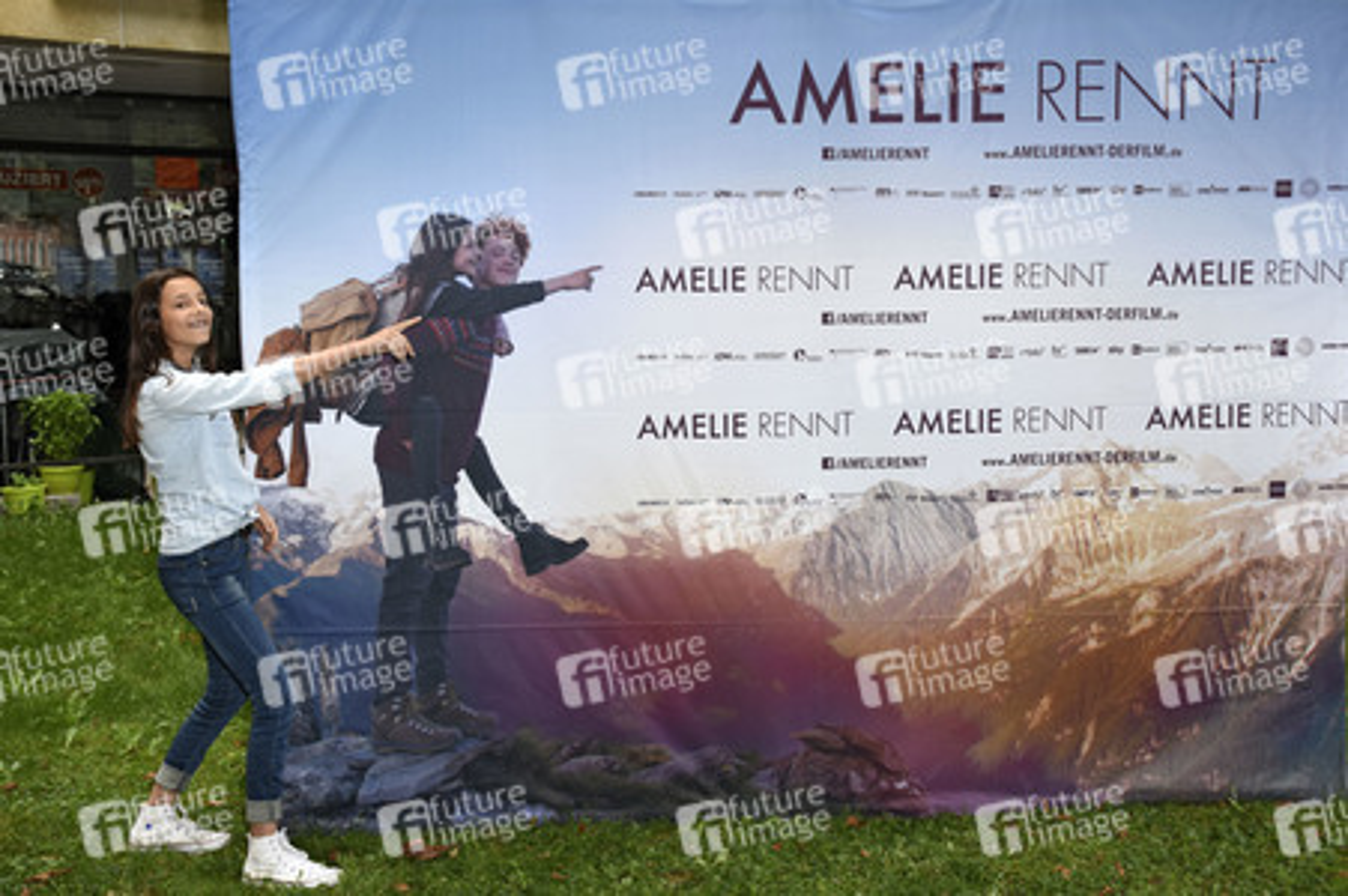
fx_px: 1515
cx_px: 674
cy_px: 448
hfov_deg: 48.0
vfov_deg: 33.0
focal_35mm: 40
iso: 500
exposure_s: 1/160
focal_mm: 27
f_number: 6.3
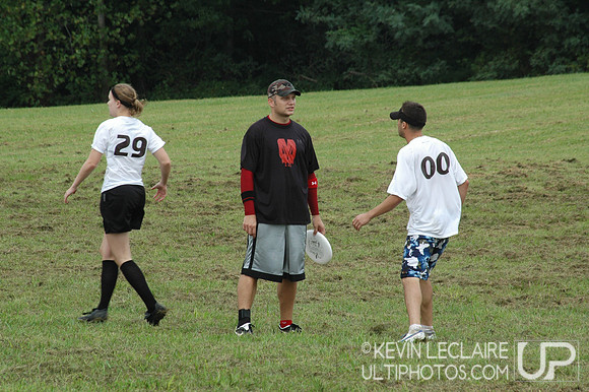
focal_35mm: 330
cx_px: 294
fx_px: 5396
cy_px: 196
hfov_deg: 6.2
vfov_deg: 4.2
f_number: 13
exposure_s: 1/200
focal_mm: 220
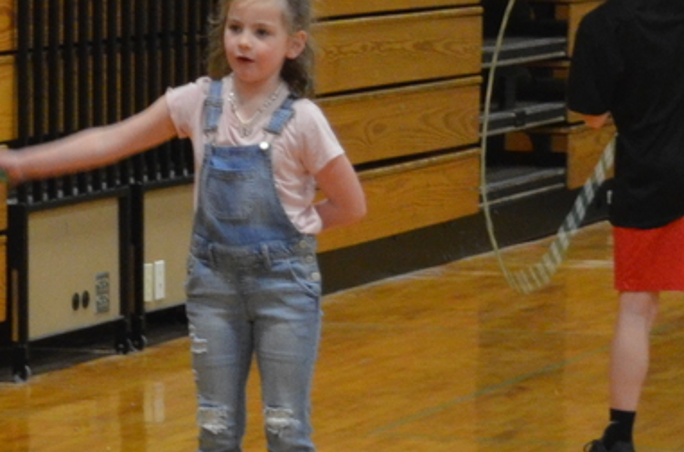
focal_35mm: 252
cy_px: 149
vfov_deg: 5.4
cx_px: 9
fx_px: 4776
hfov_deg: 8.2
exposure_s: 1/100
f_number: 5
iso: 1600
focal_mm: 40
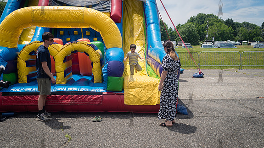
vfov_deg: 32.0
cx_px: 131
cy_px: 74
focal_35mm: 37
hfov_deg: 54.0
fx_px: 259
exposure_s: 1/2000
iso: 200
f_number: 4.5
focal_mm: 35
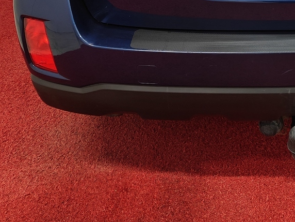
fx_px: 665
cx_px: 313
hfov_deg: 23.7
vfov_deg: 17.8
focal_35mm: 78
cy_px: -55
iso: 80
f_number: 1.8
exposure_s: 1/50
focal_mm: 5.59
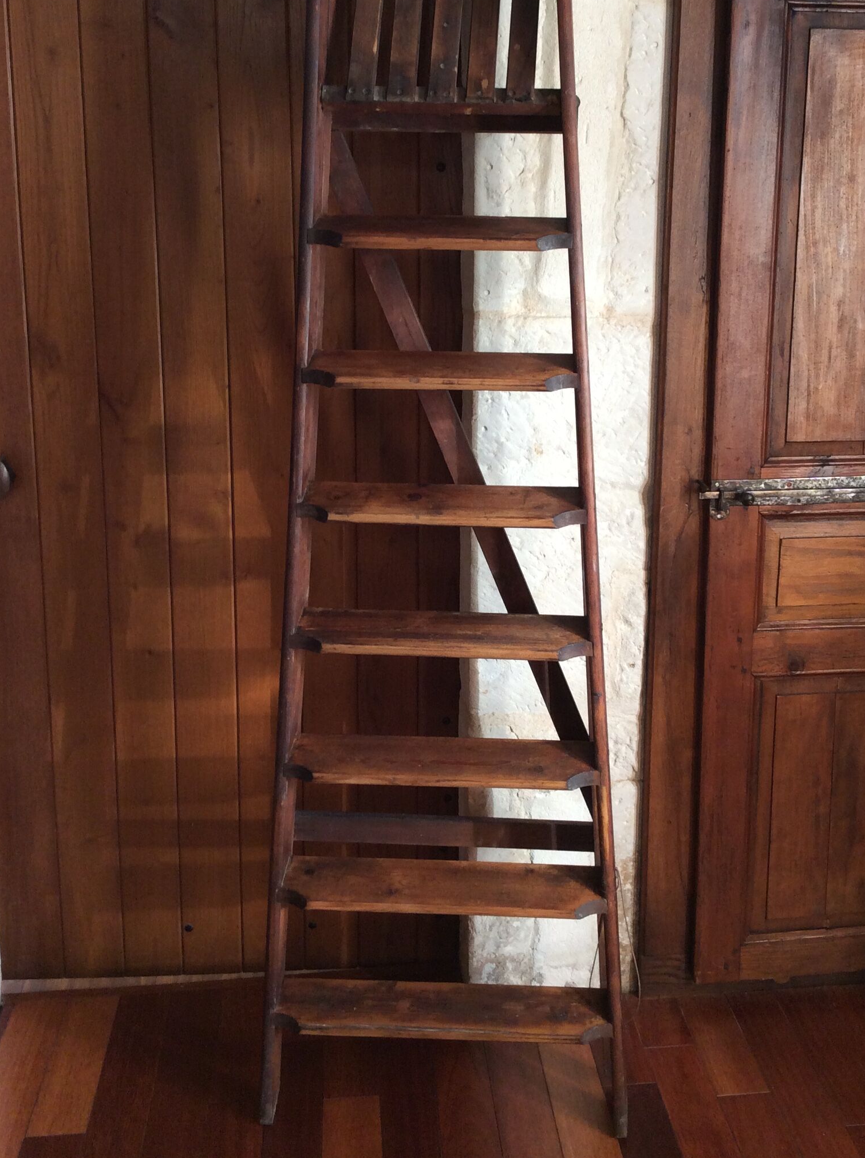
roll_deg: -0.2
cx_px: 524
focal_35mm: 41
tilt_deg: -12.8
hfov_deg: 34.9
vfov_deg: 45.6
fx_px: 1370
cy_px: 459
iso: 64
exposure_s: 1/25
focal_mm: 3.3
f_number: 2.4
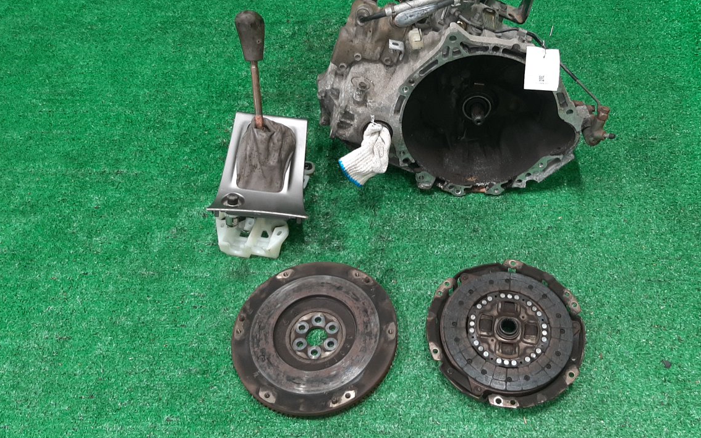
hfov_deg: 55.0
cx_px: 414
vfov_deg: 36.2
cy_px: 190
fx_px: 669
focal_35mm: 35
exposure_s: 1/50
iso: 138
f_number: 1.7
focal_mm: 3.93
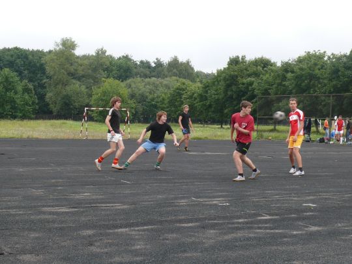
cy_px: 132
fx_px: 641
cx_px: 176
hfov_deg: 30.7
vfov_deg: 23.3
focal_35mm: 63
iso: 100
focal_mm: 10.4
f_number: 5
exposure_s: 1/200
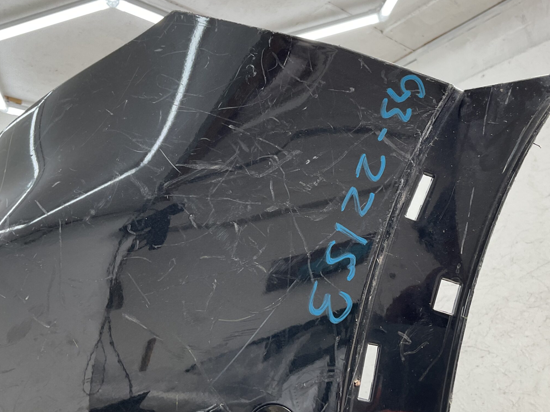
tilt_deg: +17.2
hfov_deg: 50.0
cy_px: 195
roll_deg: +7.2
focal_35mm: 37
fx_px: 588
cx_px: 309
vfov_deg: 38.7
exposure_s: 1/120
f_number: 1.8
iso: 25
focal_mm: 3
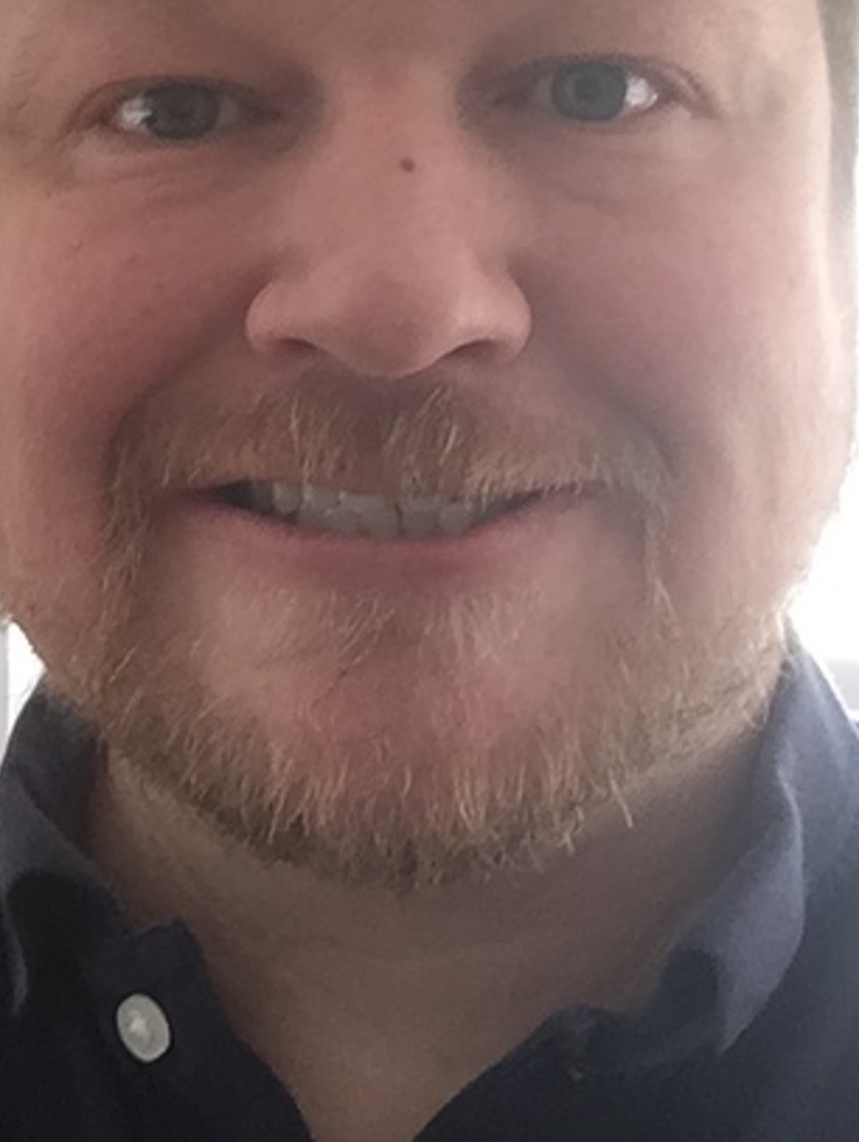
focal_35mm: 71
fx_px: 2345
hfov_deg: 20.7
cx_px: 382
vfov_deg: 26.7
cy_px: 187
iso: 50
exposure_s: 1/30
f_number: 2.2
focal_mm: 2.65
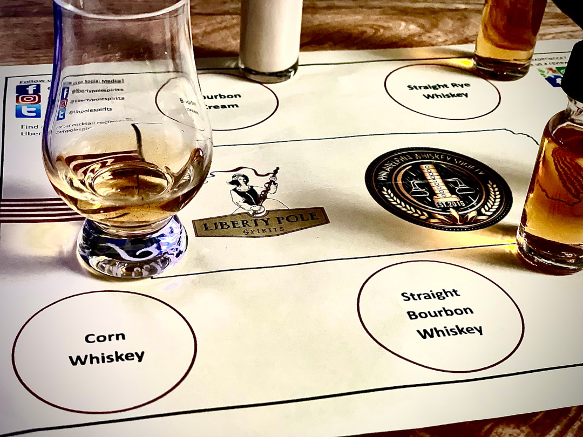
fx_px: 876
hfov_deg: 36.8
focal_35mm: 52
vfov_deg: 28.0
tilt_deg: -35.9
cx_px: 292
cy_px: 218
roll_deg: -3.7
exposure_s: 1/17
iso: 400
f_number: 2
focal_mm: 6
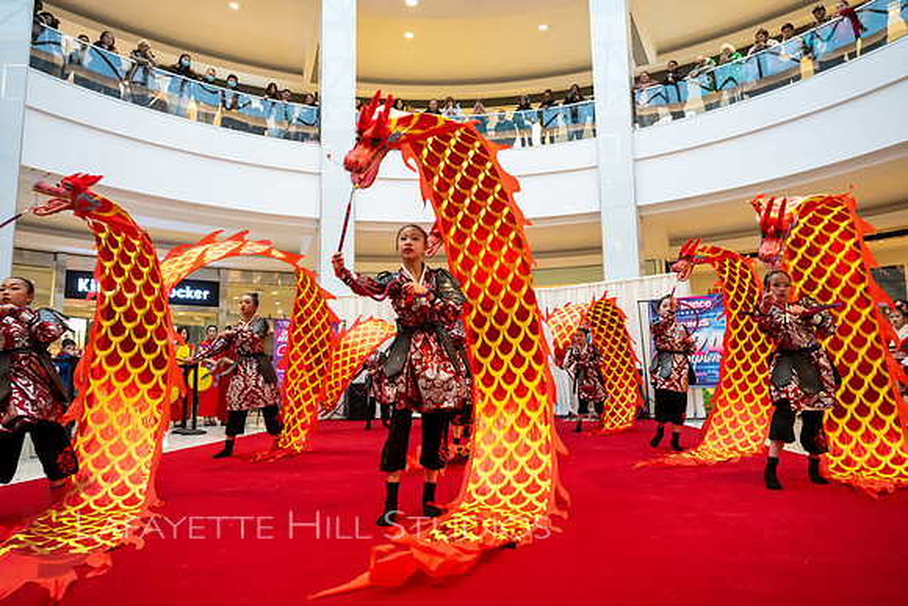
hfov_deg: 73.7
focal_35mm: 24
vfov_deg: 53.2
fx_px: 605
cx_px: 454
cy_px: 303
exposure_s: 1/500
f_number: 4
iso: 4000
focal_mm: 24
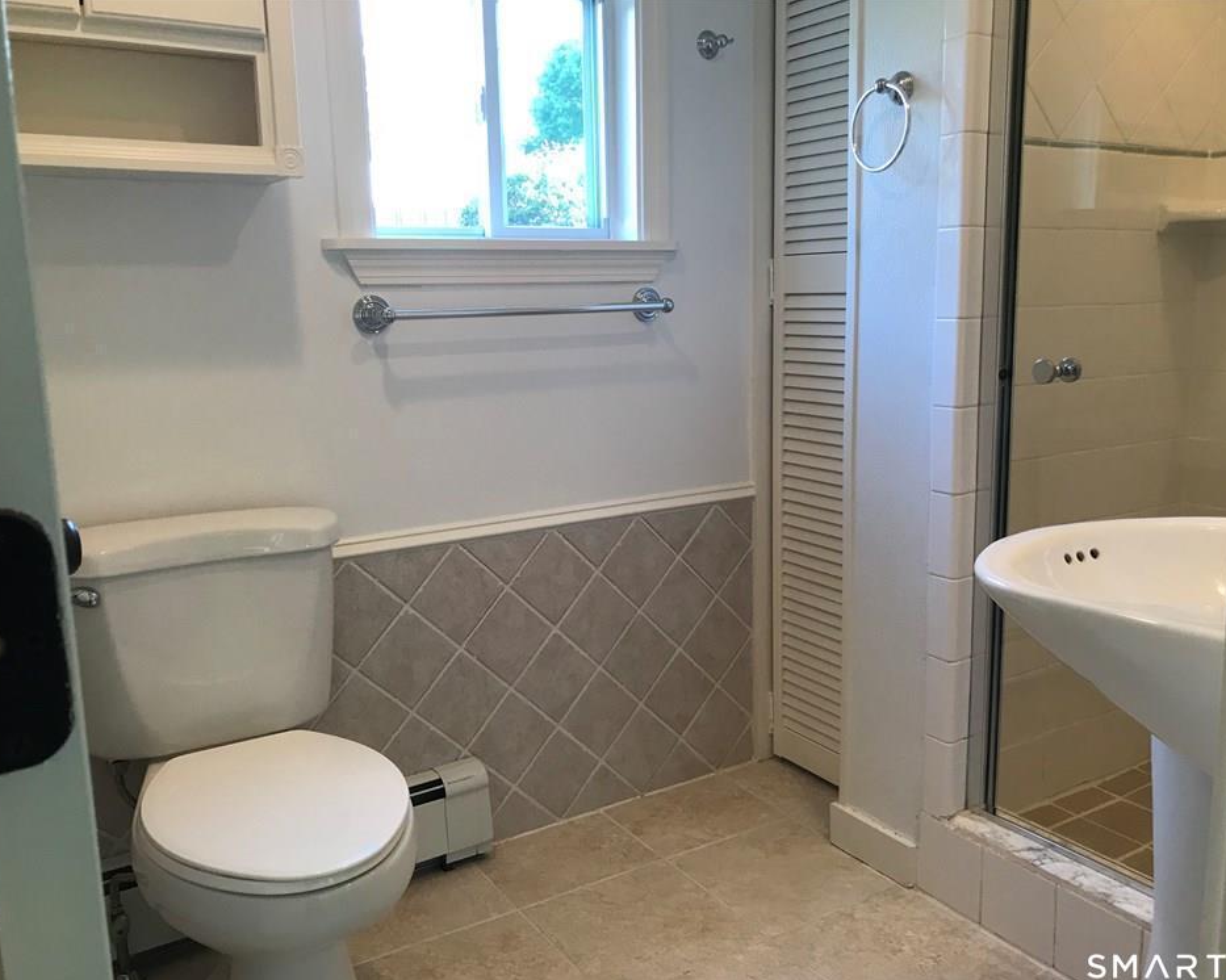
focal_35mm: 30
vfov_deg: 48.5
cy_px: 502
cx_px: 632
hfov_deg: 58.8
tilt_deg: -11.6
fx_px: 1088
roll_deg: +1.3
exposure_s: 1/30
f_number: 1.8
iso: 25
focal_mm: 3.99
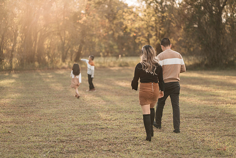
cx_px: 118
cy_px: 79
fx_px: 562
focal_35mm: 86
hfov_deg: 23.7
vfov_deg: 16.0
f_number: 2
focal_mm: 85
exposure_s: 1/640
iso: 100
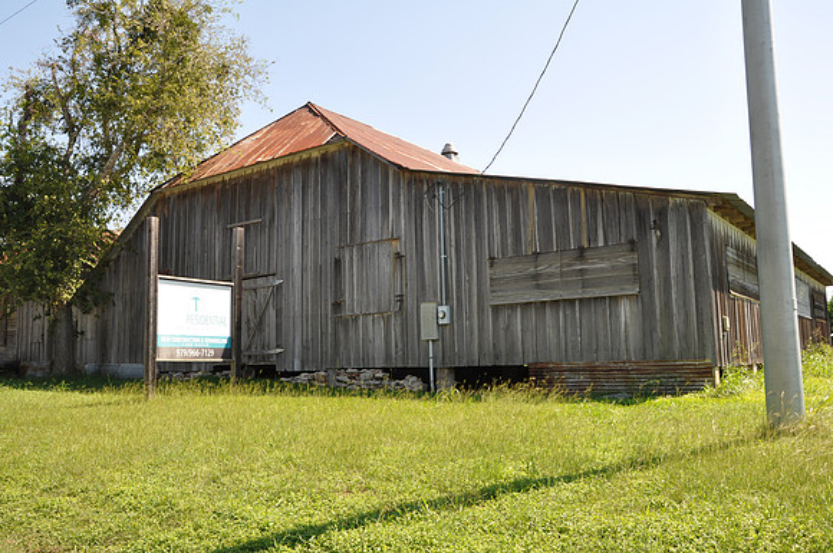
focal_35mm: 32
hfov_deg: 59.6
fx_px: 728
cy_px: 276
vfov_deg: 41.6
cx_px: 416
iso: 200
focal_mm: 21
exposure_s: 1/100
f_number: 10
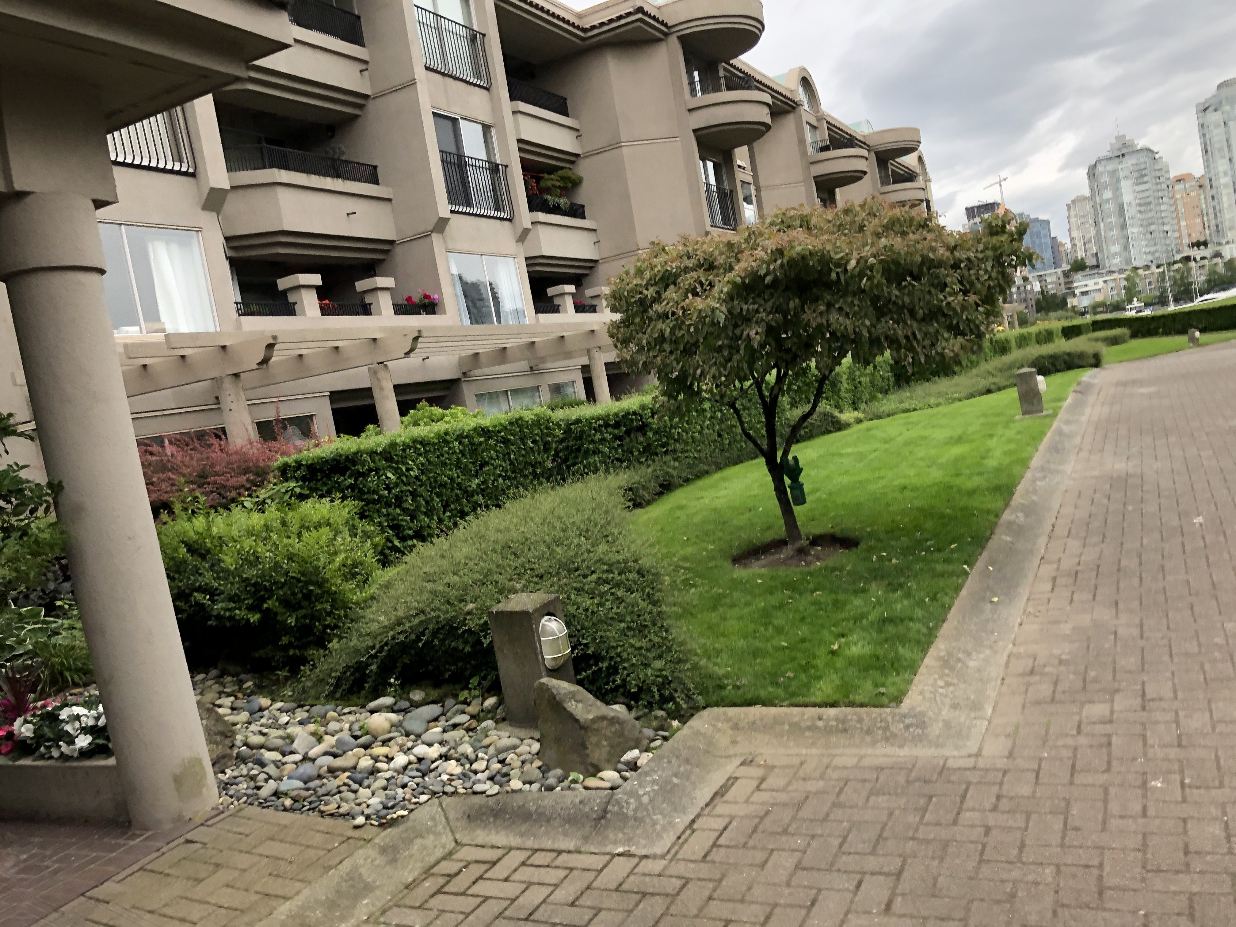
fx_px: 1000
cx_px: 618
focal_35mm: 28
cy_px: 464
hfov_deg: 63.4
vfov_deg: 49.7
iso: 20
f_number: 1.8
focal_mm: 3.99
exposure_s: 1/475
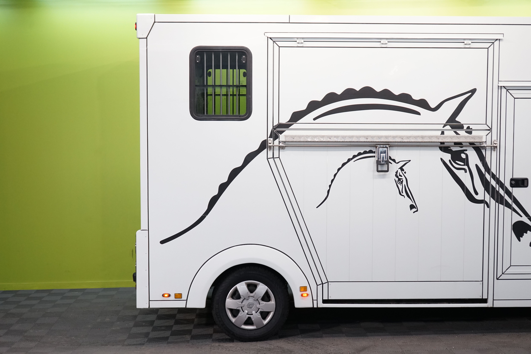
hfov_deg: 40.3
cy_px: 177
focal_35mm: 49
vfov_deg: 27.5
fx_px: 723
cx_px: 266
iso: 2000
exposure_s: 1/160
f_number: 5.6
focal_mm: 49
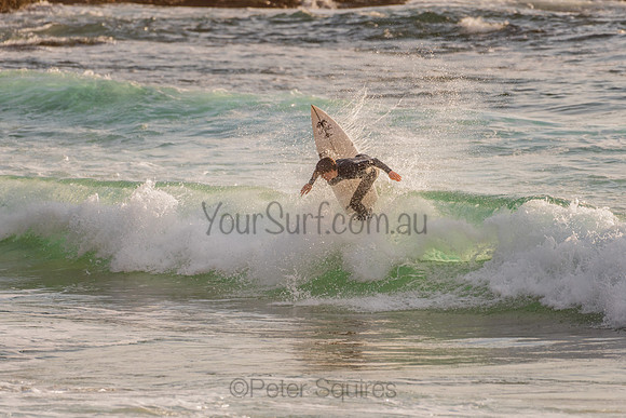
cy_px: 203
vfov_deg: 2.2
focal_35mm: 613
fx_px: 10660
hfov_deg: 3.4
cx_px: 305
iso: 200
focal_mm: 500
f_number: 5.6
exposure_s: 1/2000
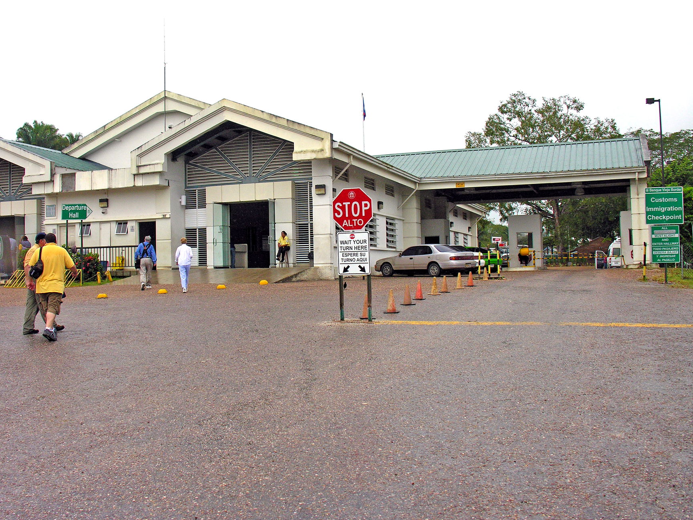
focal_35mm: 39
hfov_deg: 47.8
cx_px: 308
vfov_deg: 36.8
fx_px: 781
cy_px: 241
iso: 100
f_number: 4
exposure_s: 1/698
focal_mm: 8.9
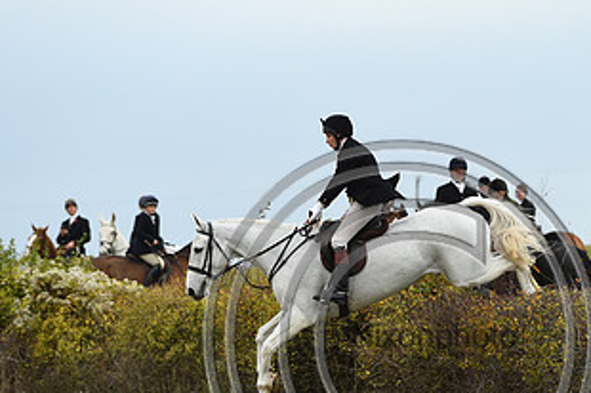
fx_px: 6133
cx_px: 379
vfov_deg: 3.7
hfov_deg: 5.5
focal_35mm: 374
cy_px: 311
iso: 1600
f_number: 5
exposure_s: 1/1000
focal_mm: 200
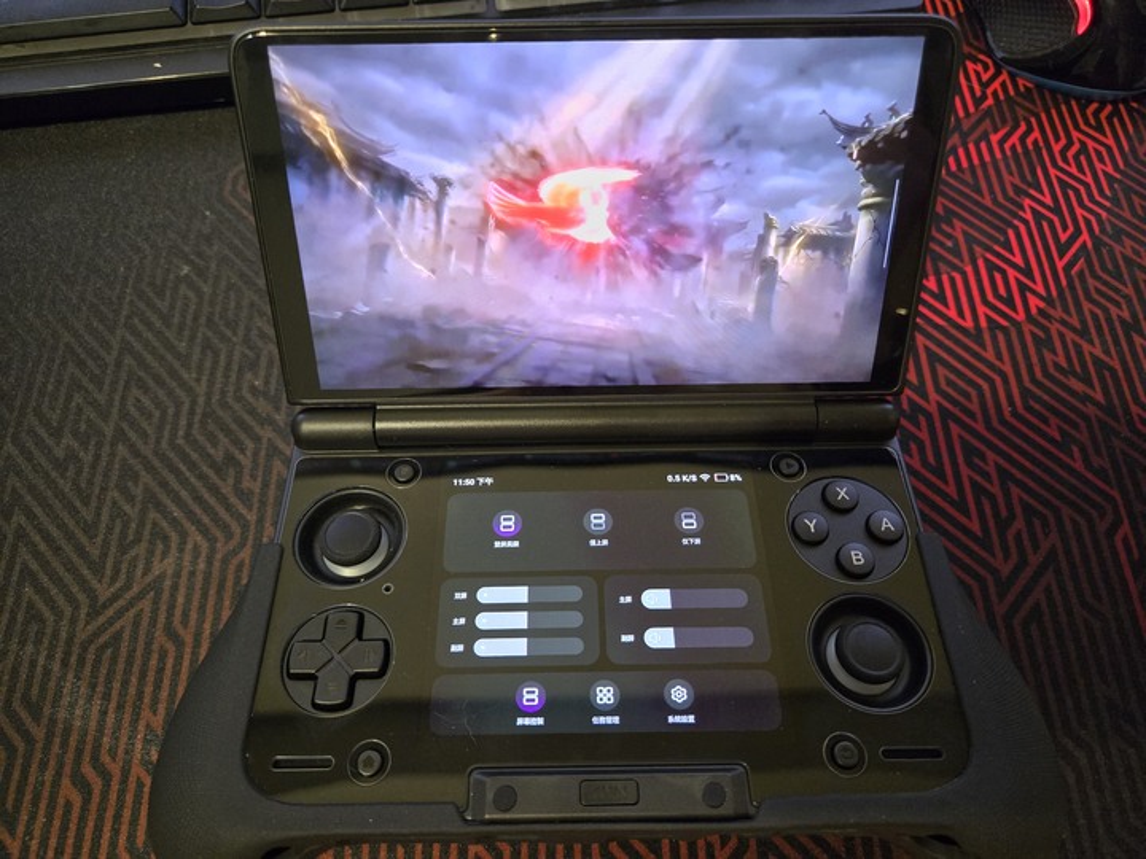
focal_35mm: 23
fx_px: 761
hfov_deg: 73.9
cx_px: 573
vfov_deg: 58.9
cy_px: 430
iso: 800
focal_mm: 5.4
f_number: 1.8
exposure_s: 1/120
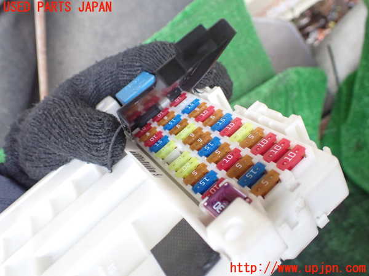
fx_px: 320
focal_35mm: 30
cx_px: 184
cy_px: 138
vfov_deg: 46.8
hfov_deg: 60.0
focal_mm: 5.4
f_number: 2.3
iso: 800
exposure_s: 1/80
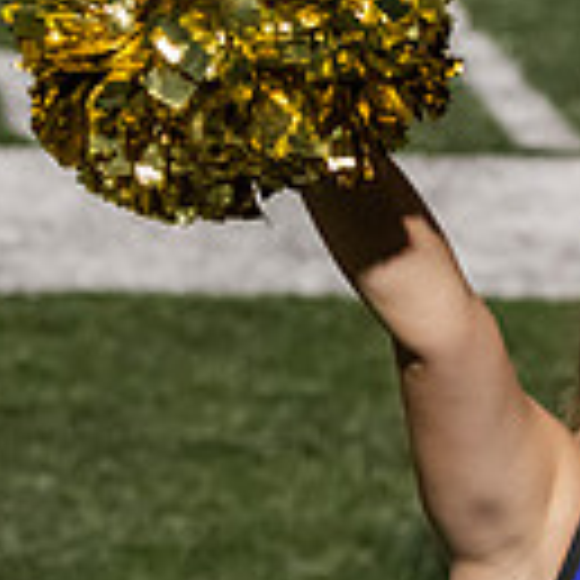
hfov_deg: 5.4
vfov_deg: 5.4
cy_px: 254
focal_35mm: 324
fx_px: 6142
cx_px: 625
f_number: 3.5
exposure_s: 1/500
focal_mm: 85
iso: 4000
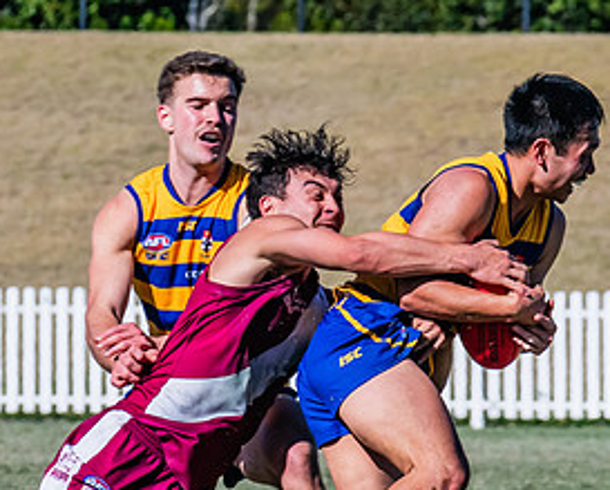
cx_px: 262
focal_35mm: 958
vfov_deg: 1.6
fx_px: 17314
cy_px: 440
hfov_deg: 2.0
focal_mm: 290
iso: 800
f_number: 11
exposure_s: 1/1600
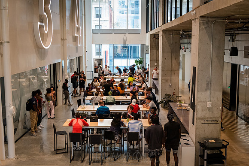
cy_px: 83
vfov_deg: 31.5
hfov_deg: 45.9
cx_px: 124
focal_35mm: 43
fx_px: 294
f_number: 4.5
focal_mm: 42
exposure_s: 1/400
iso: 5000
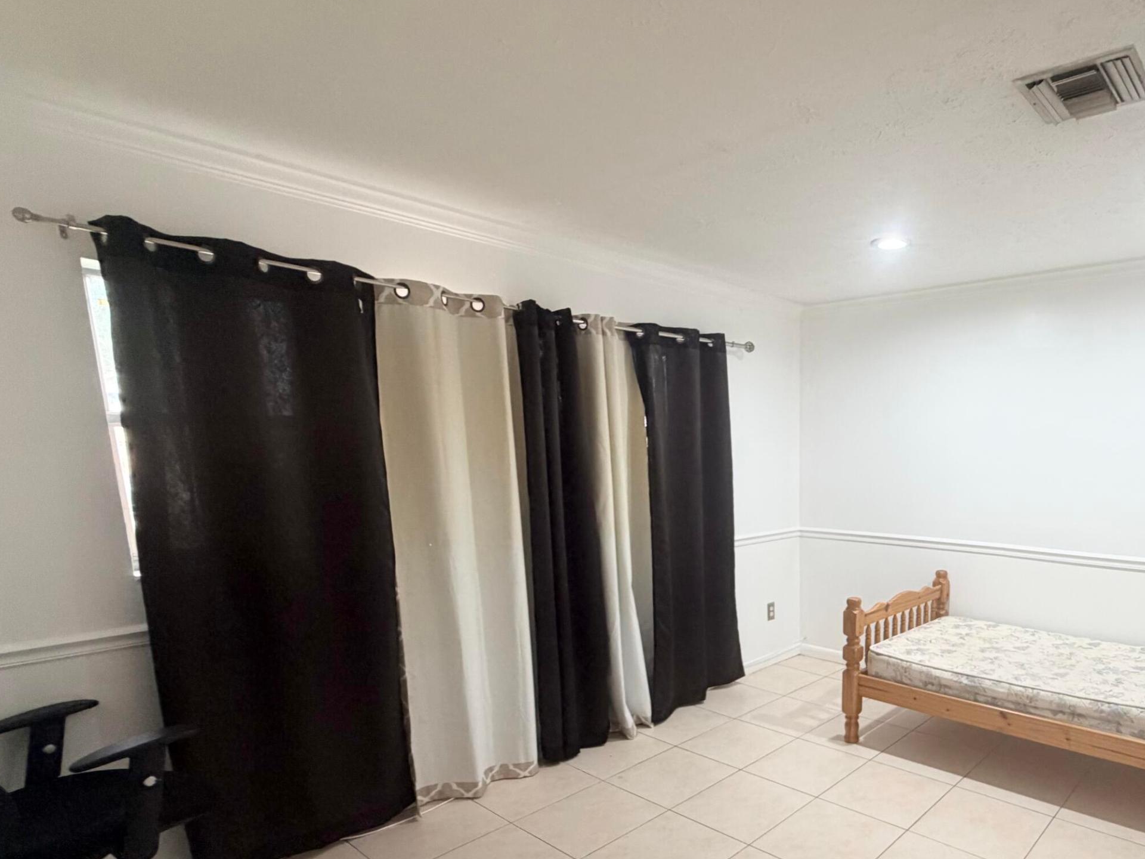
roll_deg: +0.7
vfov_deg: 62.0
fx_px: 695
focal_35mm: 21
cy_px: 569
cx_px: 825
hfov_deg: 74.6
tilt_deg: -10.2
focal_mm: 2.22
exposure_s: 1/60
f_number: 2.2
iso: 200
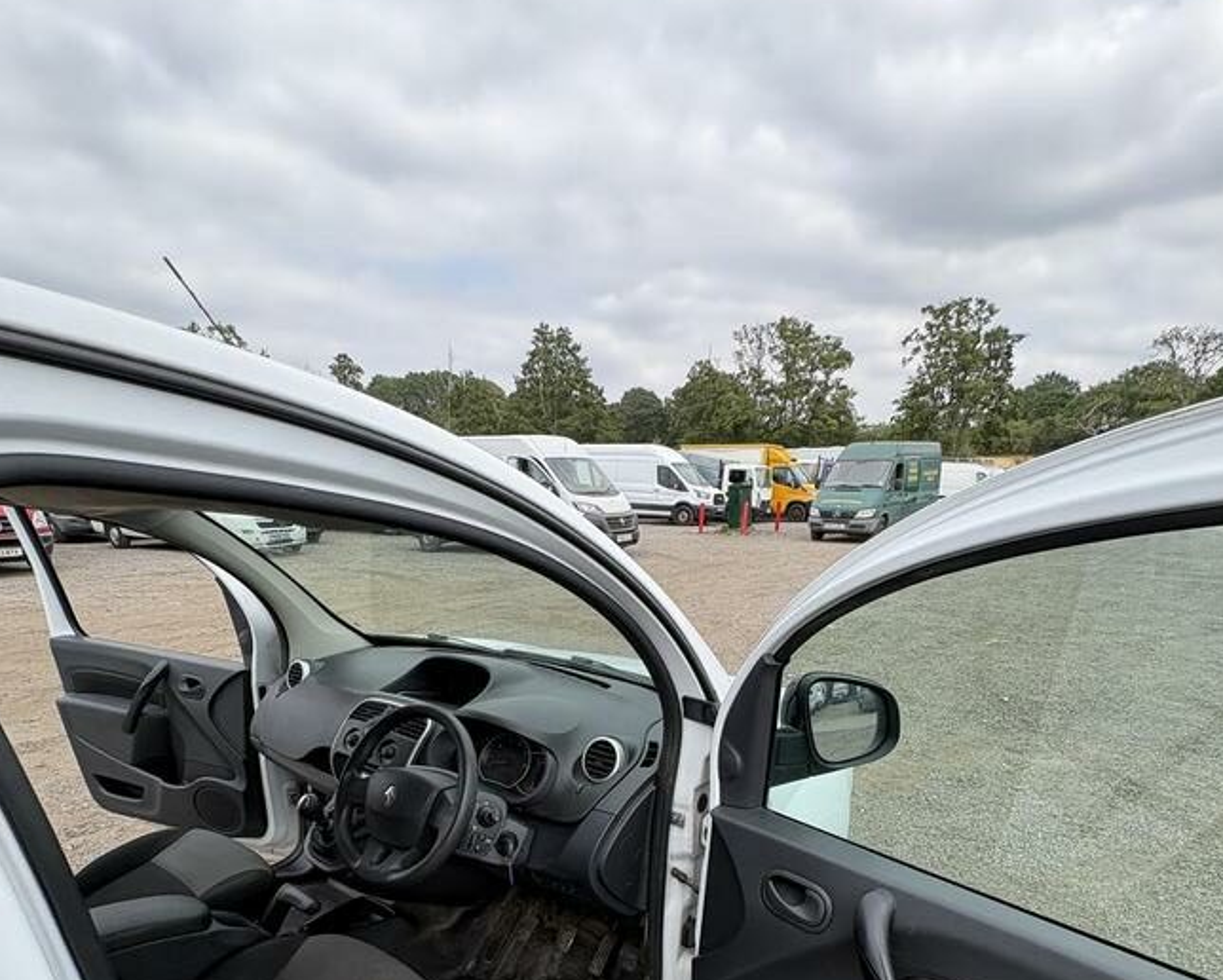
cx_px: 608
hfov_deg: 83.2
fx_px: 688
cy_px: 794
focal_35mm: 19
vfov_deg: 64.2
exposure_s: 1/615
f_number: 2.2
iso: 50
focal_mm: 2.22
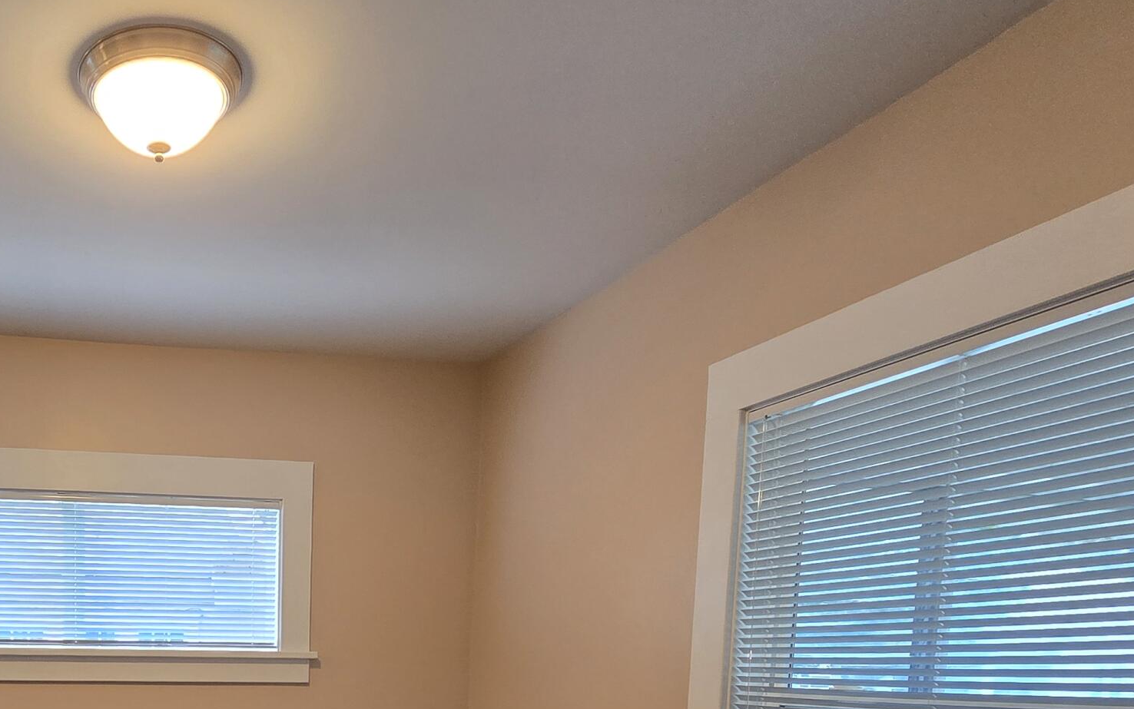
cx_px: 174
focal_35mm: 28
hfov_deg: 59.3
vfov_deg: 38.0
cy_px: 759
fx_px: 865
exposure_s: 1/60
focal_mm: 2.2
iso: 160
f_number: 2.2
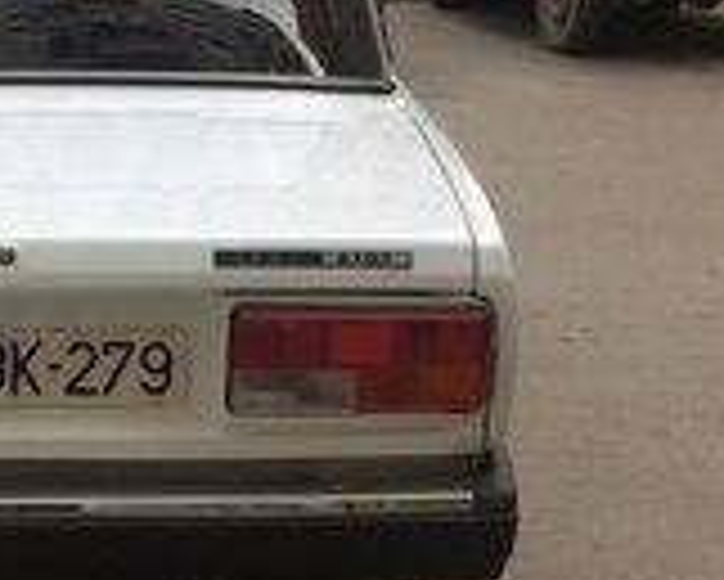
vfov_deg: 17.6
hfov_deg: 21.3
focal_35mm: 87
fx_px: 1865
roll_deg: +4.0
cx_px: 27
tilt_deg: -11.6
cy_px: 144
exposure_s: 1/124
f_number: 2.2
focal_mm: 4.15
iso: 32
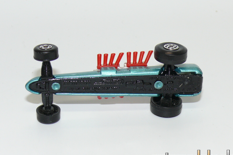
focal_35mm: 110
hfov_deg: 18.6
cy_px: 83
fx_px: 712
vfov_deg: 12.5
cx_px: 116
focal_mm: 13.7
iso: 100
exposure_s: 1/30
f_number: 4
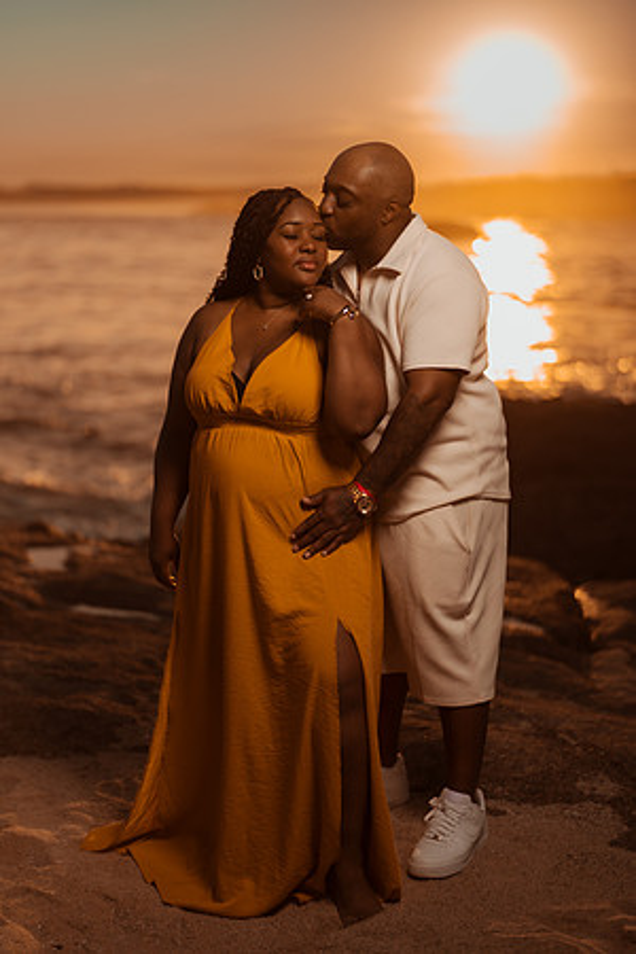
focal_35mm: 58
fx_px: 1537
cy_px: 477
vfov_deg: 34.5
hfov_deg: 23.4
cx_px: 318
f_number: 1.4
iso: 100
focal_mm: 58
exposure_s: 1/8000
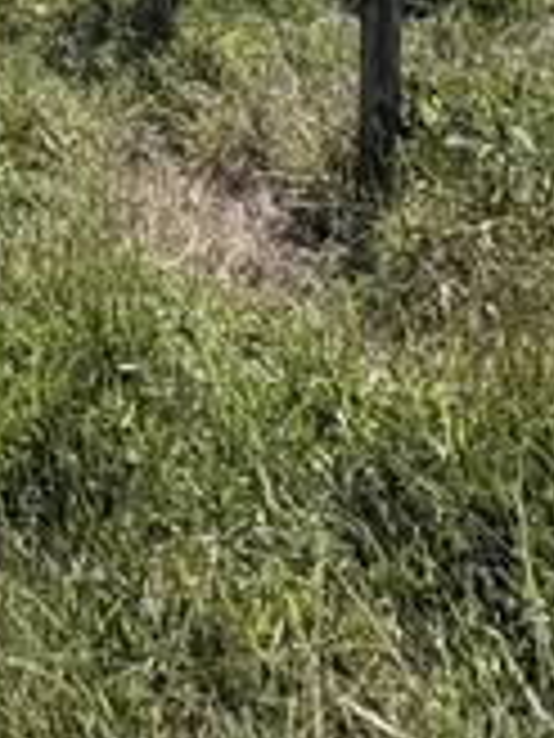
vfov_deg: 16.0
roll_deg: +0.9
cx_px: -405
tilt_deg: -5.0
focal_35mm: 92
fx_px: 1963
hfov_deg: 14.4
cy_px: -788
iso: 40
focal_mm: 2.22
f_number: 2.2
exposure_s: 1/3247
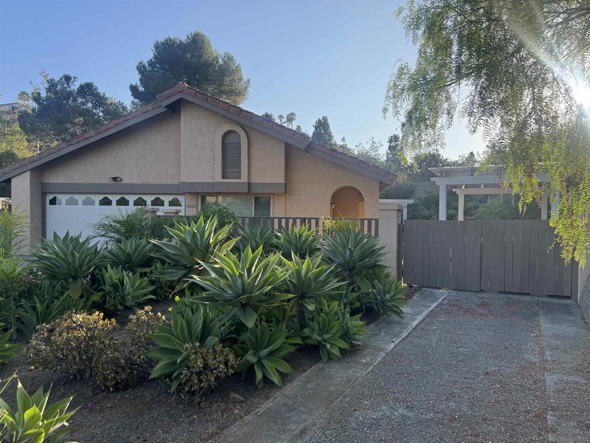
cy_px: 222
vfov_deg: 56.8
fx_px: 409
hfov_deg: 71.6
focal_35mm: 24
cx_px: 295
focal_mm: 6.76
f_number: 1.78
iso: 80
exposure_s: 1/1637
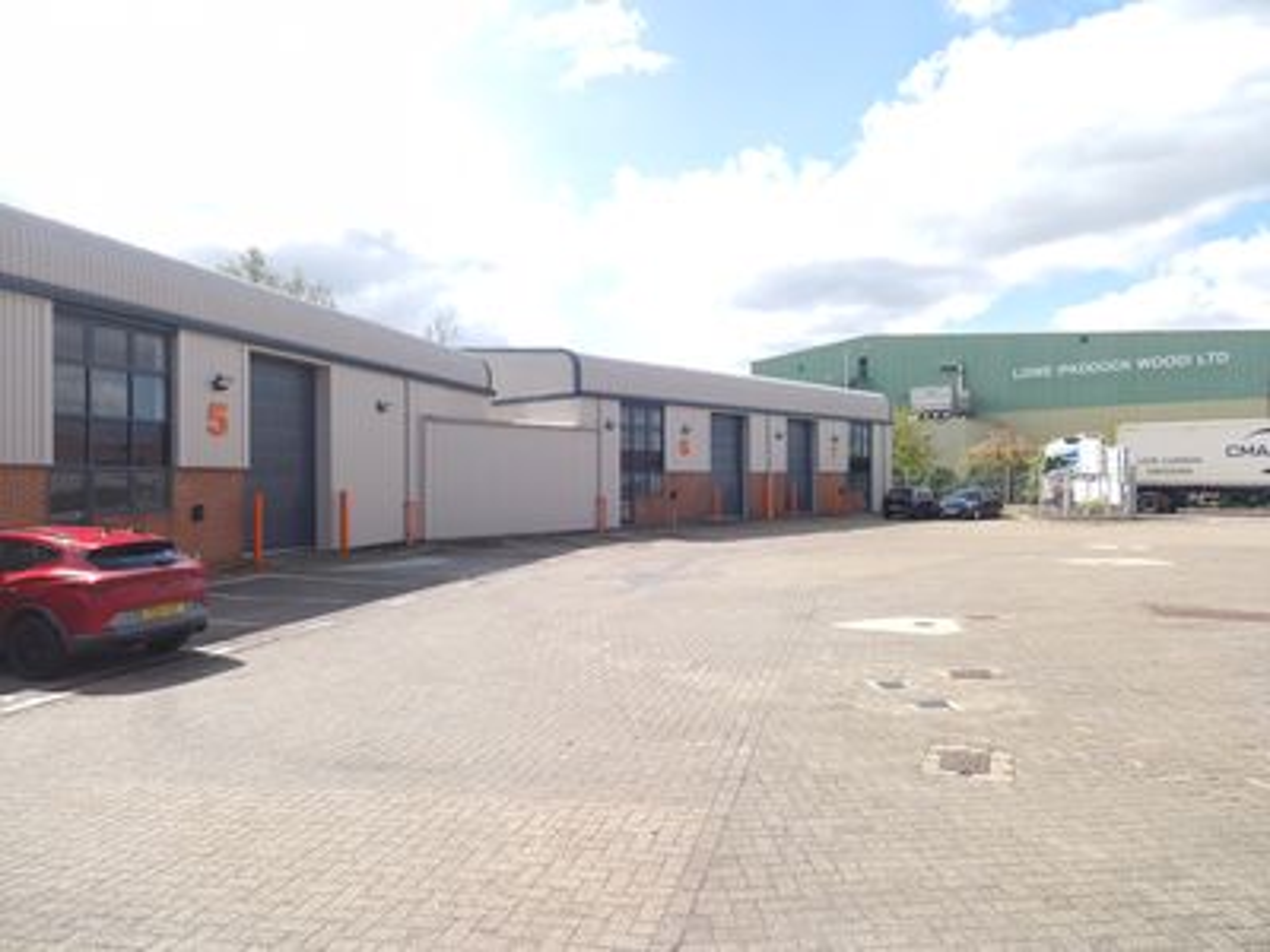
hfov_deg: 73.9
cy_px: 476
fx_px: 844
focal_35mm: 23
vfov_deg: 58.9
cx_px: 635
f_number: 1.8
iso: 64
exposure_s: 1/2000
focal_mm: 5.4
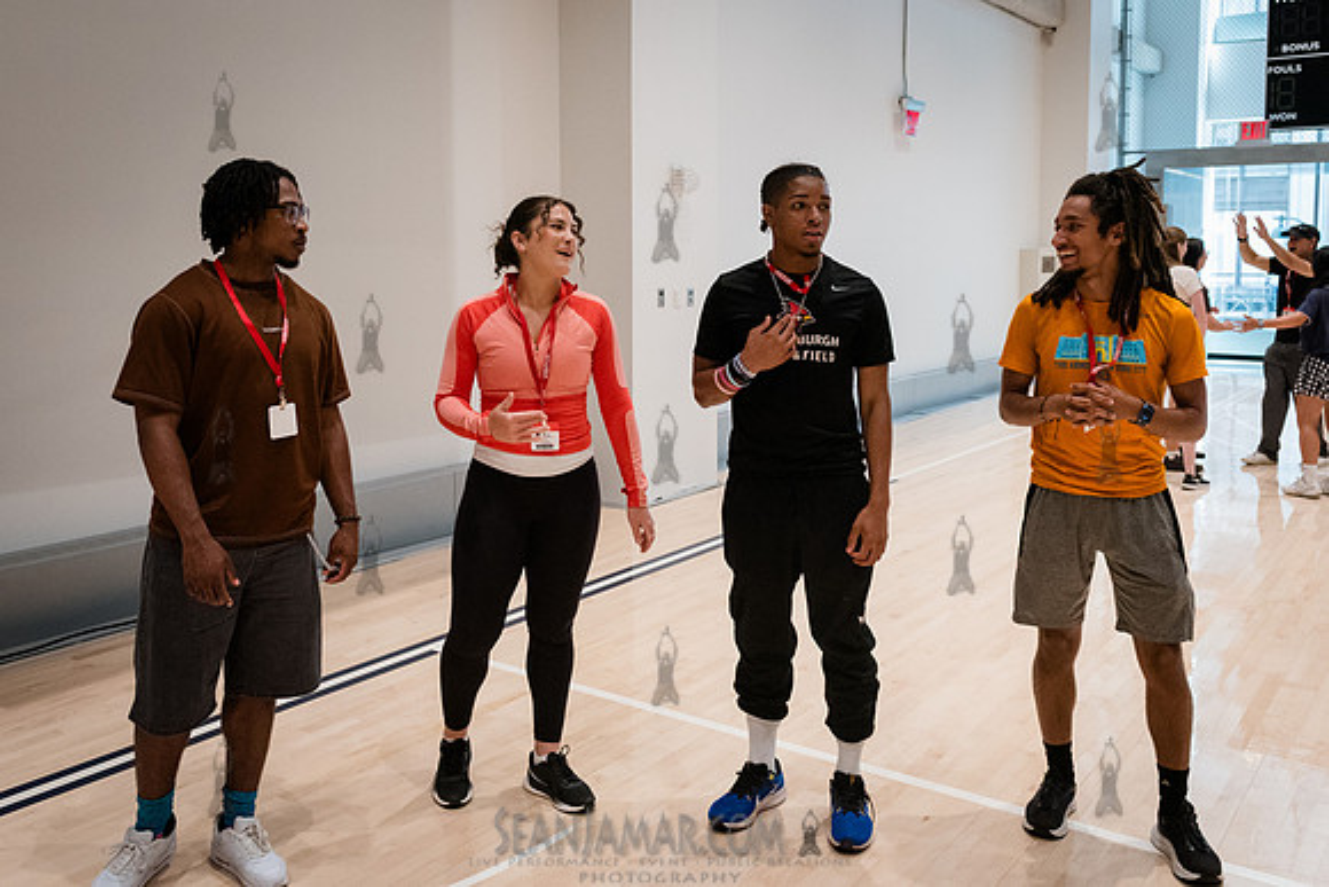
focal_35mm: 33
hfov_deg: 57.1
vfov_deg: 39.7
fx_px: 1222
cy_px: 352
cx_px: 633
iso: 5000
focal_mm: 27
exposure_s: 1/400
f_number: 4
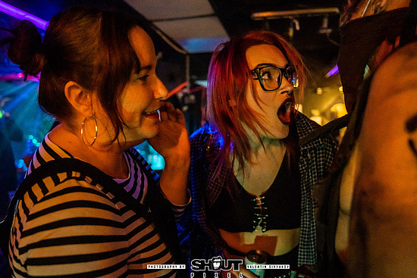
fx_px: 301
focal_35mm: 26
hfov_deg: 69.3
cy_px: 144
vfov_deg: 49.6
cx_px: 218
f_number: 2.8
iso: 3200
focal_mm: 24
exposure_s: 1/200
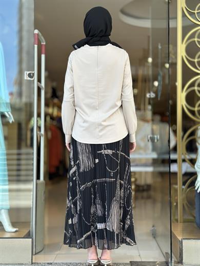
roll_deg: -0.7
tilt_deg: +3.7
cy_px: 133
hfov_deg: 30.3
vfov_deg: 39.7
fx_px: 370
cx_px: 100
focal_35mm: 48
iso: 80
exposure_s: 1/506
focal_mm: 6.86
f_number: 1.78
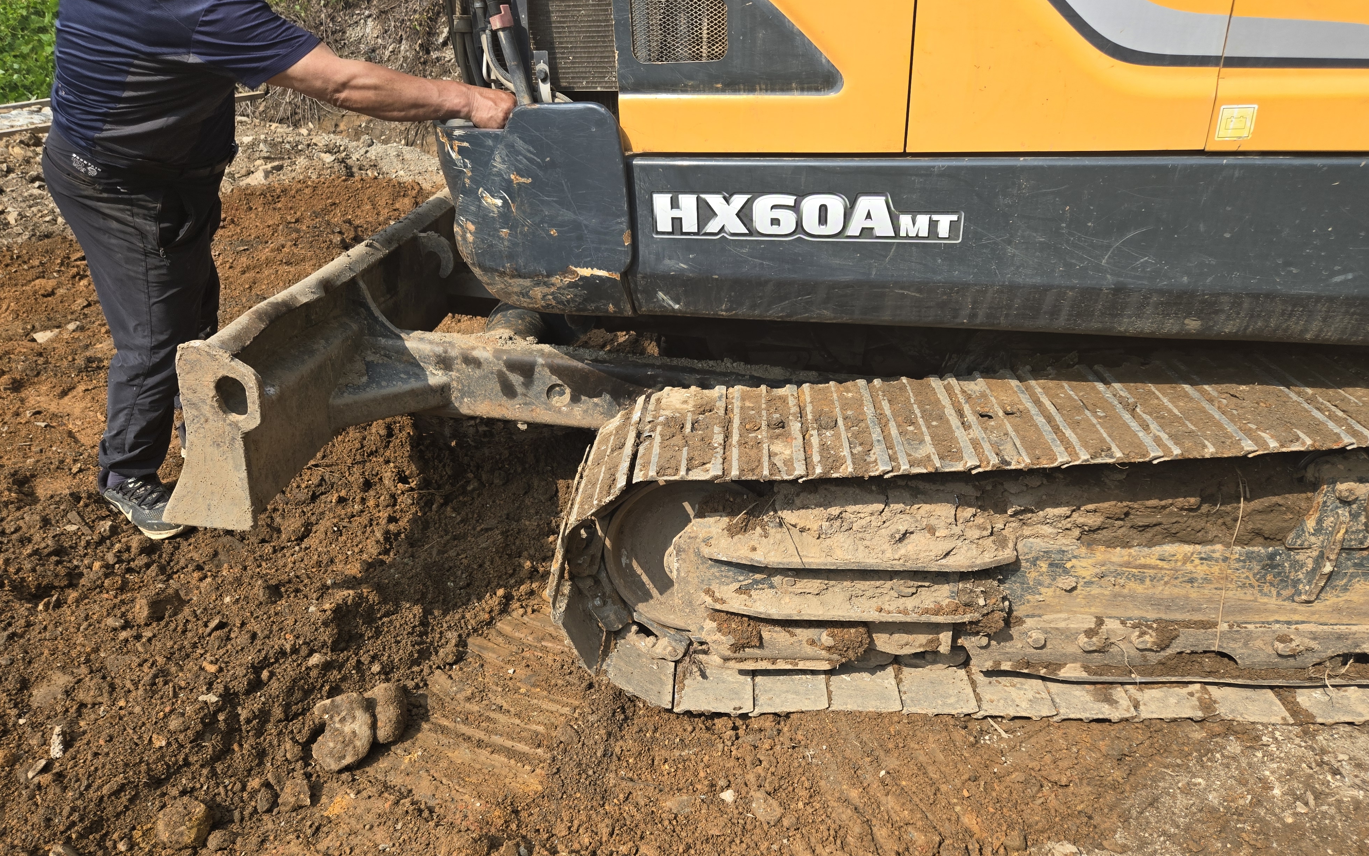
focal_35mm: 25
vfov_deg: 49.2
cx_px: 678
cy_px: 481
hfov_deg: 72.5
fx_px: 933
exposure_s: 1/2921
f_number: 1.8
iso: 64
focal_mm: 5.4
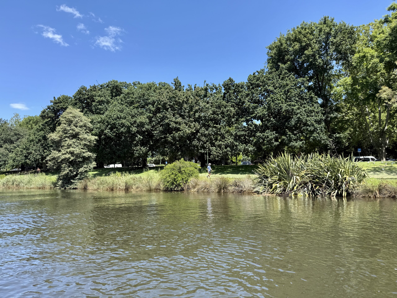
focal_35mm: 24
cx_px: 198
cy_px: 149
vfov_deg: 56.8
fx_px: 275
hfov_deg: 71.6
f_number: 1.78
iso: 80
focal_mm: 6.76
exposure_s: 1/1855
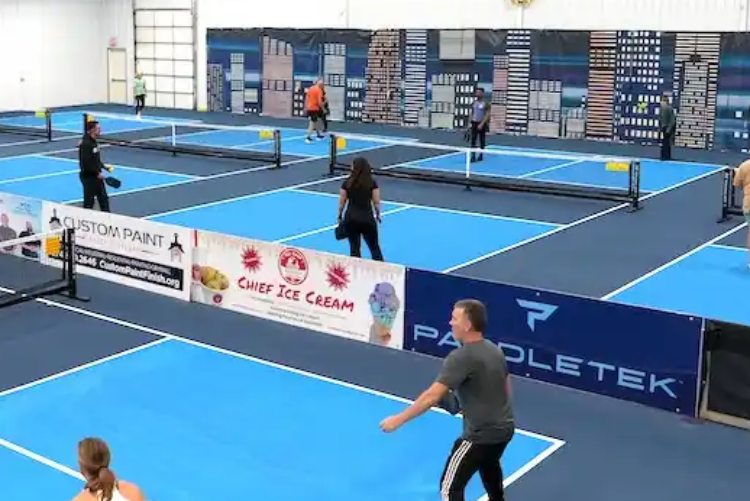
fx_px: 1042
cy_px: 164
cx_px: 240
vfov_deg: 26.9
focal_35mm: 50
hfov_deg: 39.0
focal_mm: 16
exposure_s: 1/160
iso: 1000
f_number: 4
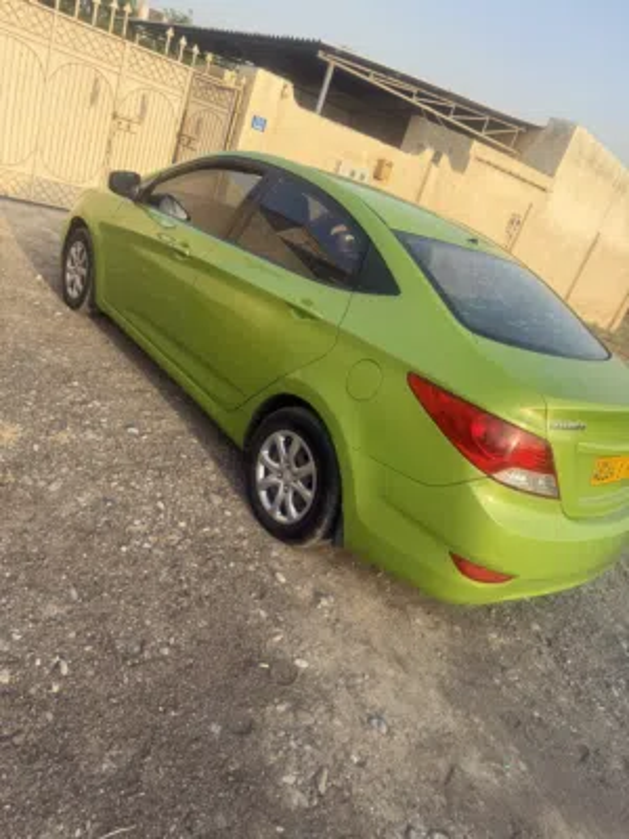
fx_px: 581
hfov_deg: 56.8
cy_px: 420
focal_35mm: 24
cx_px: 314
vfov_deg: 71.6
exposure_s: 1/1314
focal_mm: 6.76
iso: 80
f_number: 1.78
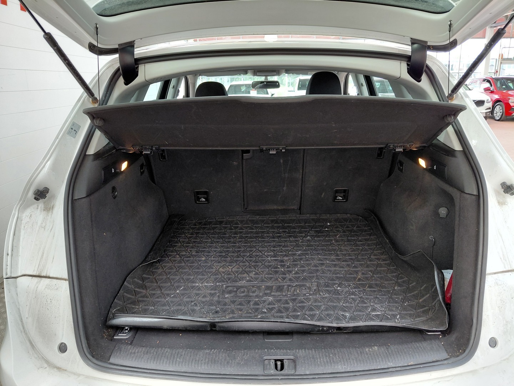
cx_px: 257
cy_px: 193
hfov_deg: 69.4
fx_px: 371
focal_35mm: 25
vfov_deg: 54.9
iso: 250
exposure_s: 1/100
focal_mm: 4.69
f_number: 1.8
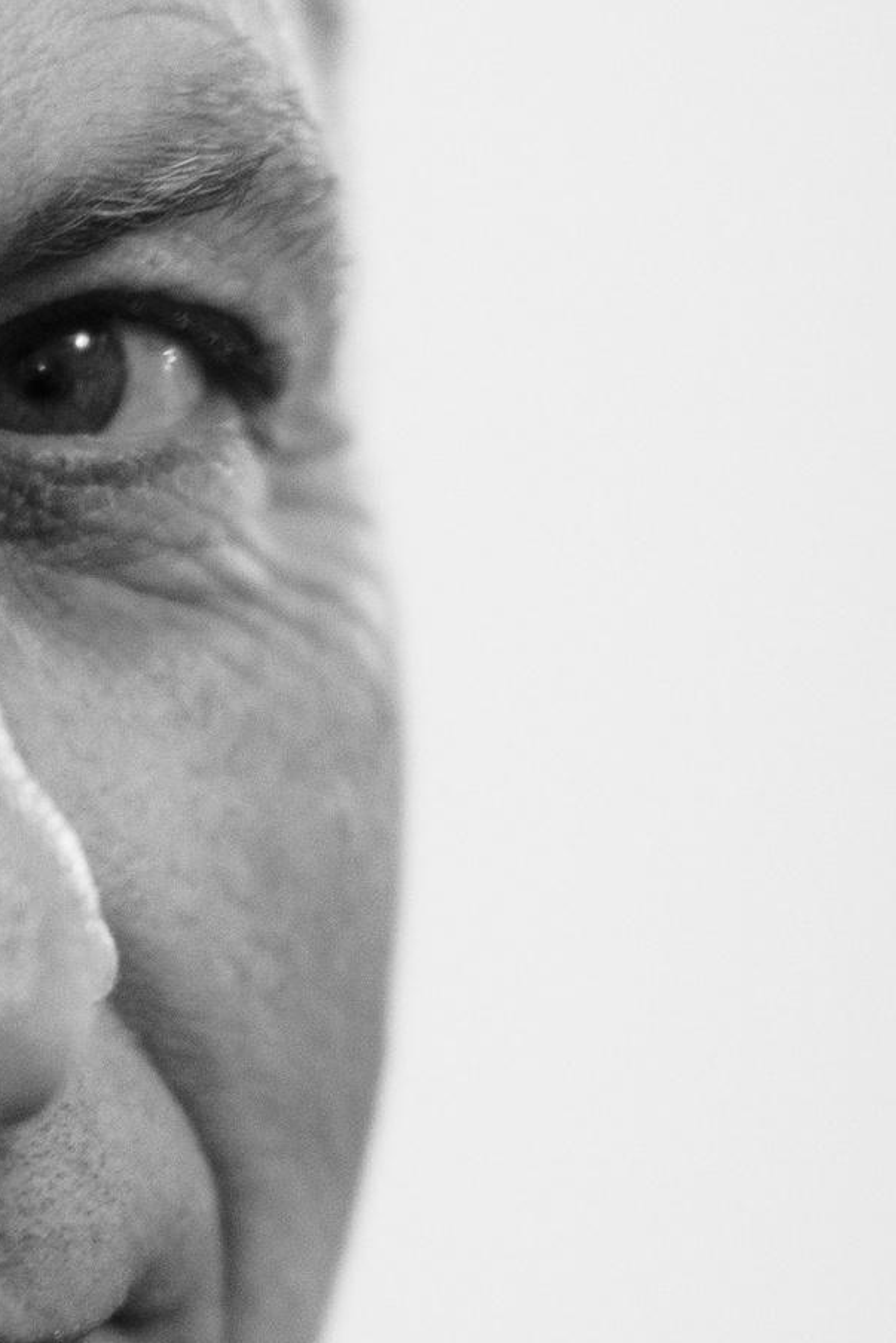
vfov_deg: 5.7
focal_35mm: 361
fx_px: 13471
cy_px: 1331
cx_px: -305
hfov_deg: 3.8
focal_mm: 85
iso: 1600
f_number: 1.4
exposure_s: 1/250
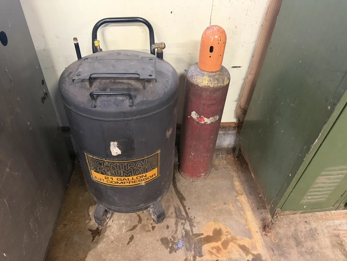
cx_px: 174
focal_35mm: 24
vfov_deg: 56.8
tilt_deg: -41.9
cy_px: 130
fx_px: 241
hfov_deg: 71.6
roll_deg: -3.1
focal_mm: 6.76
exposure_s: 1/40
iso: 640
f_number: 1.78
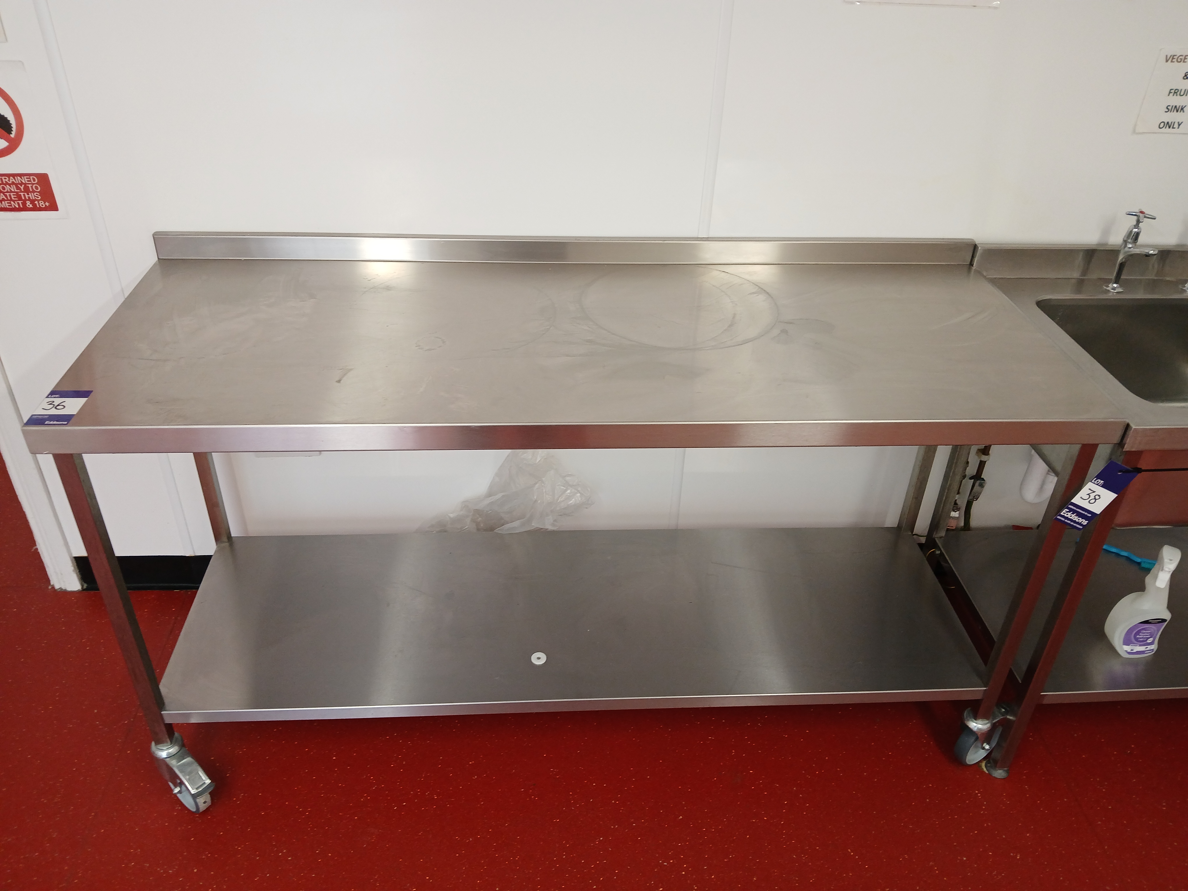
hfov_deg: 67.3
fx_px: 892
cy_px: 446
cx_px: 594
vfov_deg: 53.1
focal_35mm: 26
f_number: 1.8
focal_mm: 3.98
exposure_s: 1/50
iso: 100
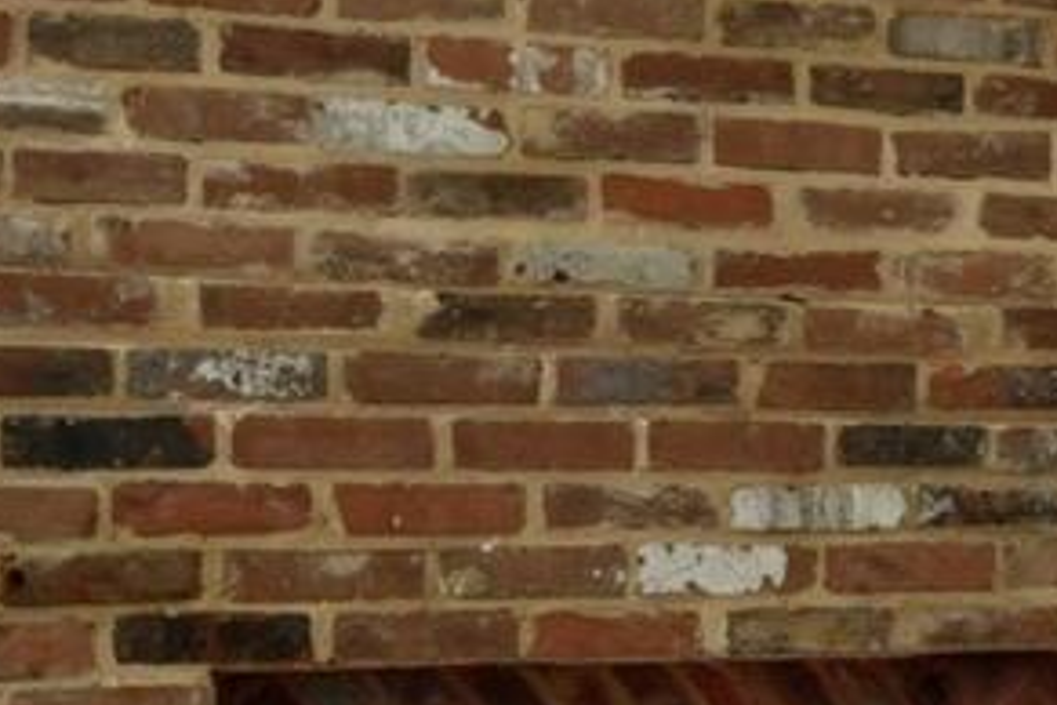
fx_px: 3435
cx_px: 1631
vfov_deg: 11.7
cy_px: 583
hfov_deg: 15.9
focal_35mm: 117
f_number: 8
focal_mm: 17
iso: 500
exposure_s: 1/1250
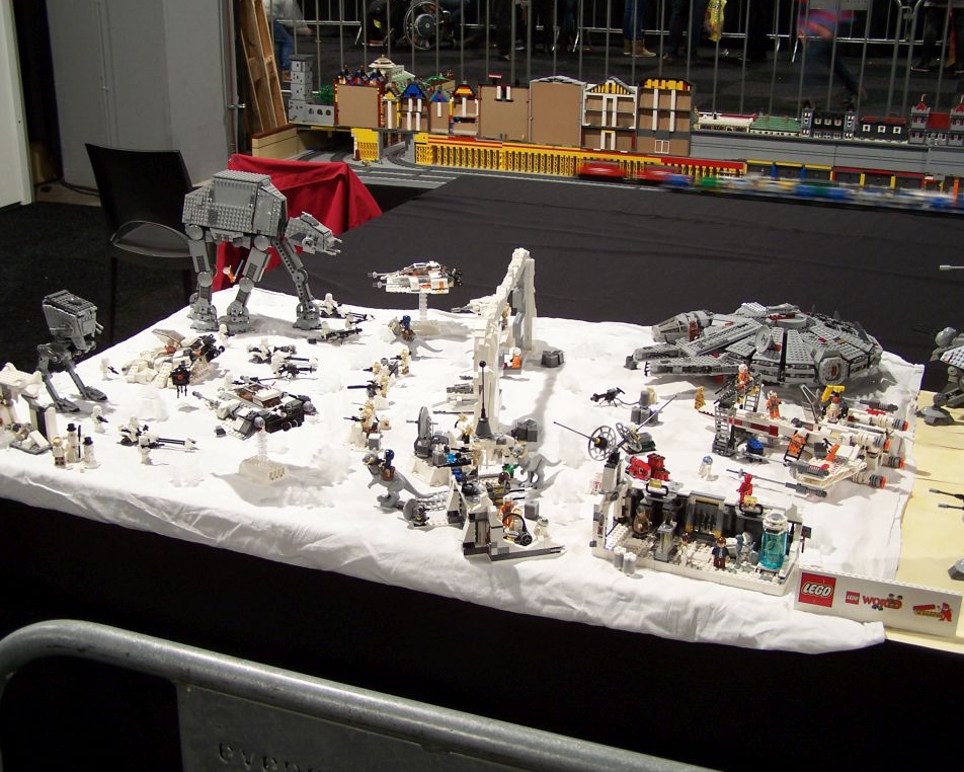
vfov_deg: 35.7
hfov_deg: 43.8
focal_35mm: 42
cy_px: 384
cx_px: 462
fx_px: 1199
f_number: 2.8
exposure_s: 1/8
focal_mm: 6.7
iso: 80
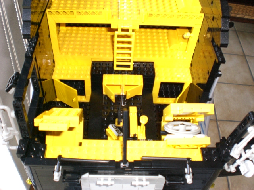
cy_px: 95
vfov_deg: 37.7
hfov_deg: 49.0
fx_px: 279
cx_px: 127
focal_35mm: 38
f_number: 3.1
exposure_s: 1/60
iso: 200
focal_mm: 6.3
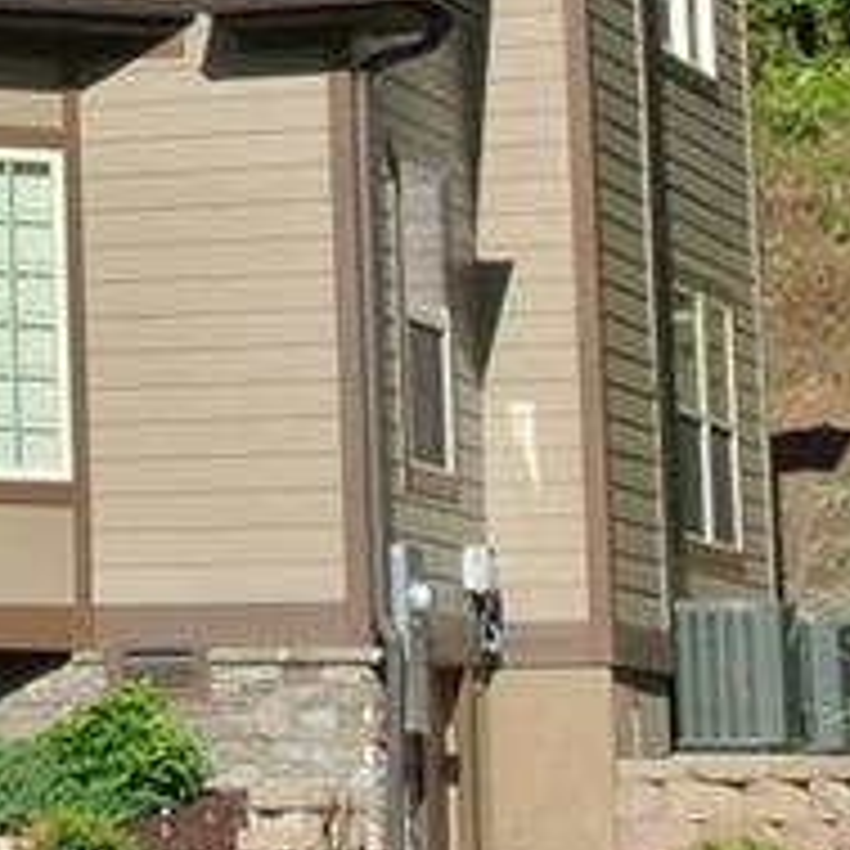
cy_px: -247
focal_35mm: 207
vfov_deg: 8.3
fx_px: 5751
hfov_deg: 7.8
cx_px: -1264
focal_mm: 16.9
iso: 110
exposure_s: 1/60
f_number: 16
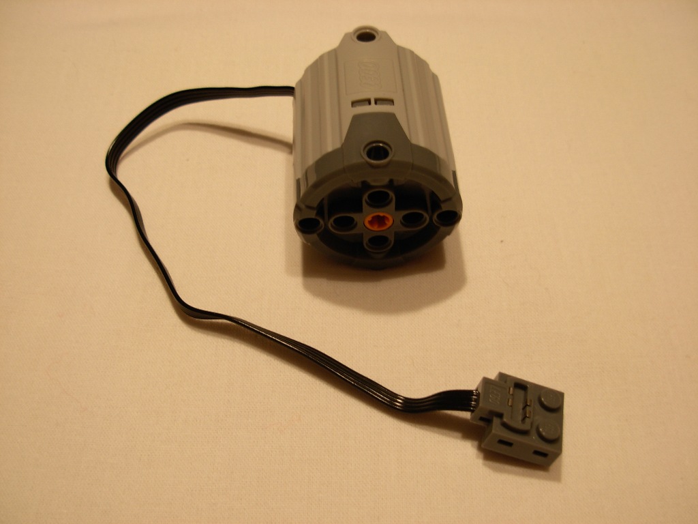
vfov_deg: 37.7
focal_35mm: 38
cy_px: 262
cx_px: 349
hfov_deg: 49.0
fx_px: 766
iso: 79
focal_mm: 6.3
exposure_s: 1/8.2
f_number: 2.9
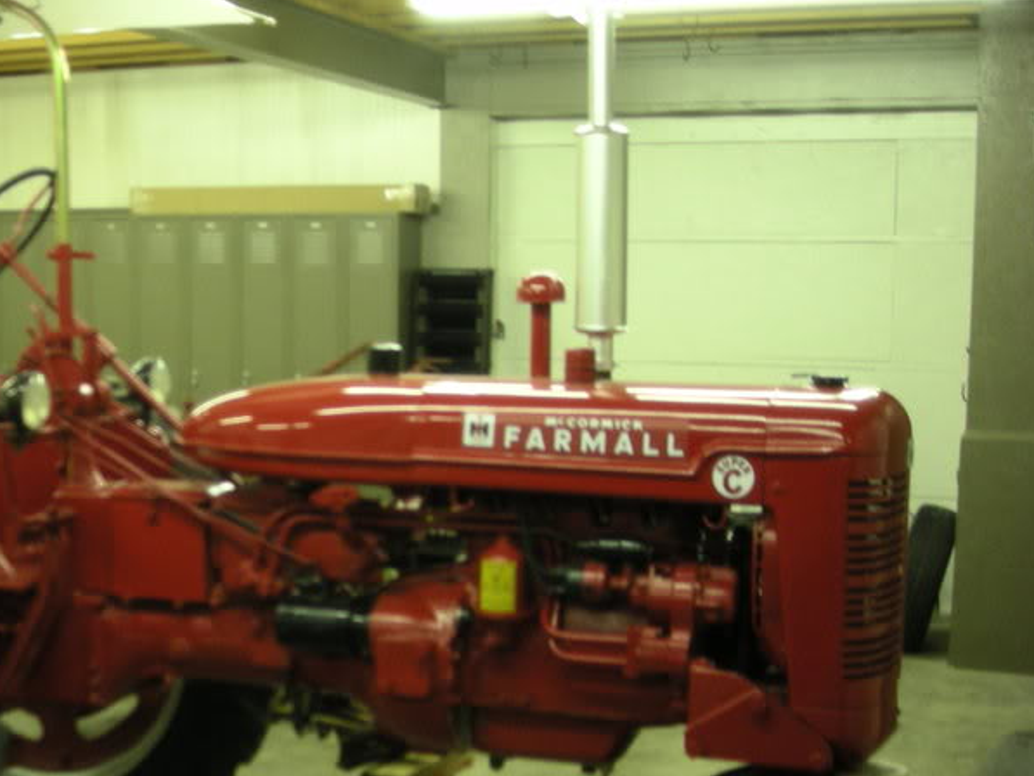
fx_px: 1793
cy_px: 499
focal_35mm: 60
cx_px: 156
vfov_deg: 24.3
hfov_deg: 31.1
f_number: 2.8
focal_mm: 5.7
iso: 128
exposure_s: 1/8.3
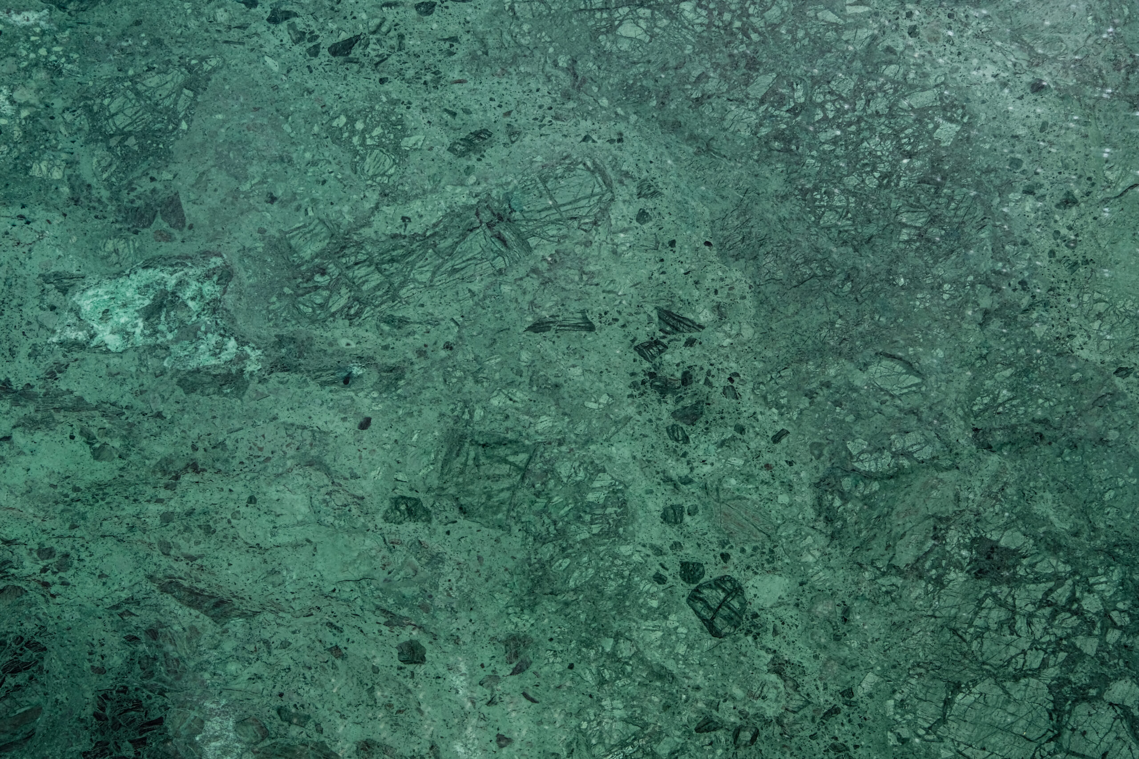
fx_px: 2626
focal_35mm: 83
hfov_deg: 24.5
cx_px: 570
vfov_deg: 16.5
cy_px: 380
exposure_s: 1/30
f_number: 22
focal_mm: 55
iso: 100
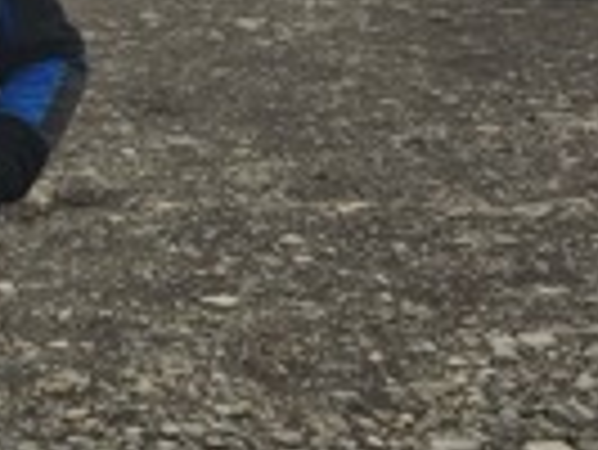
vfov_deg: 13.0
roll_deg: +3.1
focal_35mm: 113
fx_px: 1954
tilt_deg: -7.3
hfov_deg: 16.1
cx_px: -270
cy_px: 68
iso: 25
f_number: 2.2
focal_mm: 4.15
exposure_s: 1/801
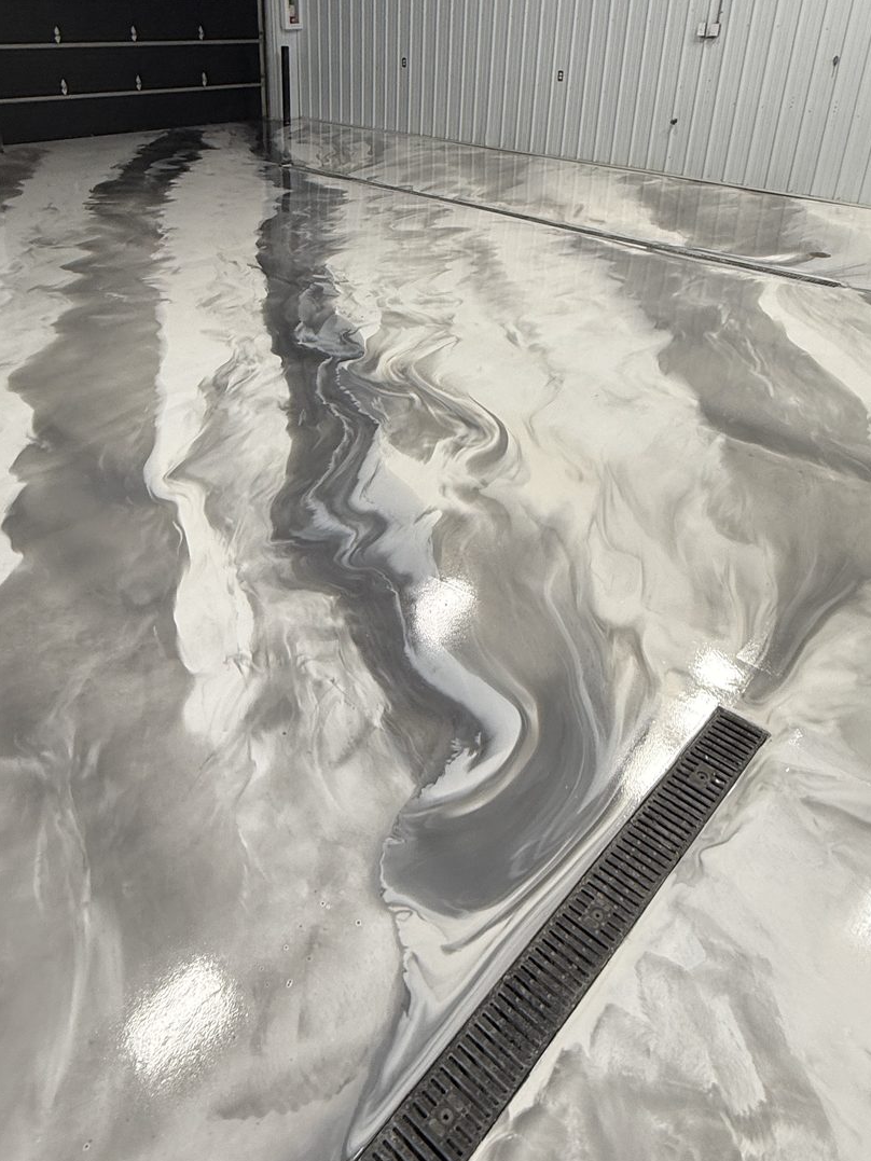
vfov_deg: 65.8
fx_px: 872
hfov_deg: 53.0
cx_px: 390
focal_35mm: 26
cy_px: 401
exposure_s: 1/120
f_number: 2.2
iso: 80
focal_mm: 2.22
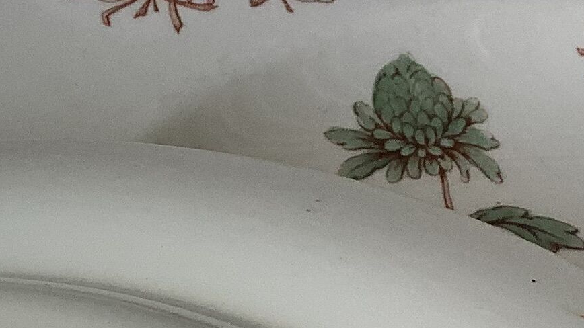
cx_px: 61
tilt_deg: -47.0
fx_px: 1966
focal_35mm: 127
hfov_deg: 16.7
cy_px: 639
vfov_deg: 9.0
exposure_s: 1/100
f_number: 2.4
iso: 40
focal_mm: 3.3
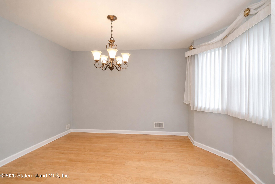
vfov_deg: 77.3
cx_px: 138
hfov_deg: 100.4
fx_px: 115
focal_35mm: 15
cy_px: 92
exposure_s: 1/100
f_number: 9
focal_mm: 10
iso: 2000
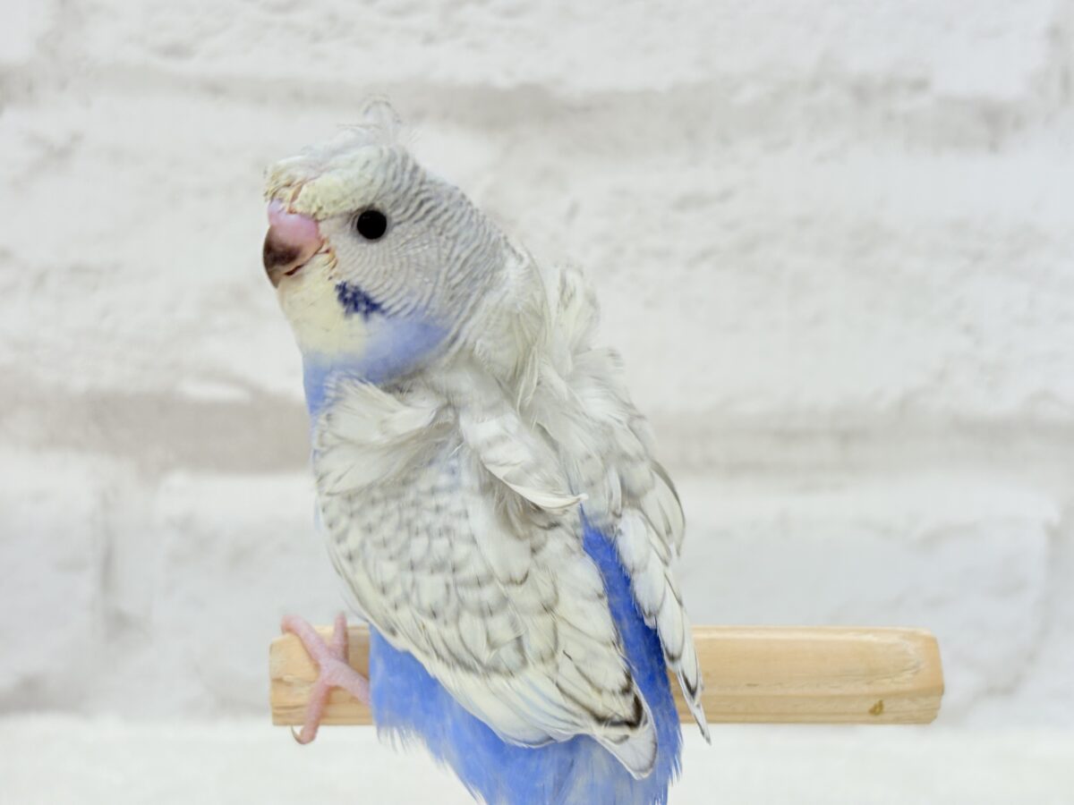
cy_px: 402
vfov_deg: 28.0
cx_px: 537
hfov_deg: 36.8
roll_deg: -1.4
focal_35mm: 52
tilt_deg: -7.8
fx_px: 1613
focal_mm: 5.96
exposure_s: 1/100
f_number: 1.6
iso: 64
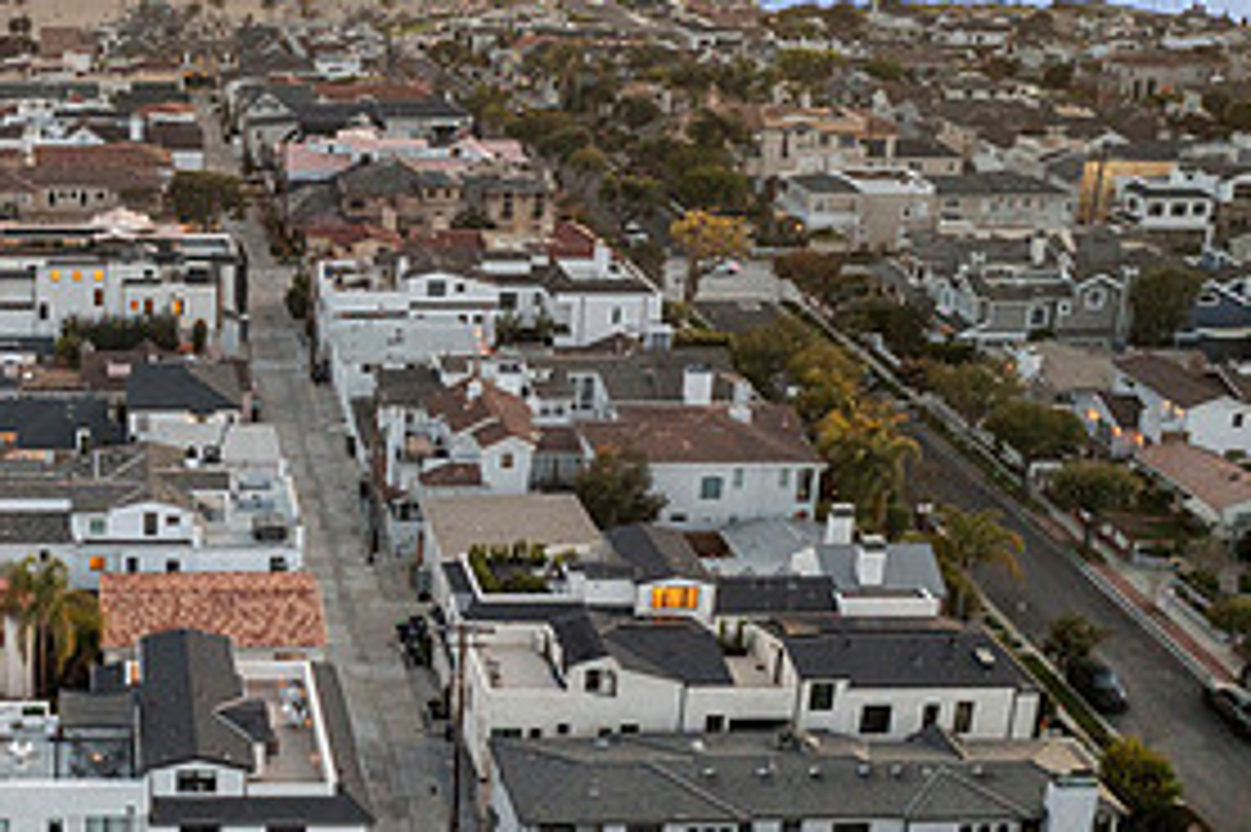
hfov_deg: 35.8
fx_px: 1806
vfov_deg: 25.9
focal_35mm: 52
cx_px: 108
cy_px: 306
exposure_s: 1/13
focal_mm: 12.29
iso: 560
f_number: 2.8
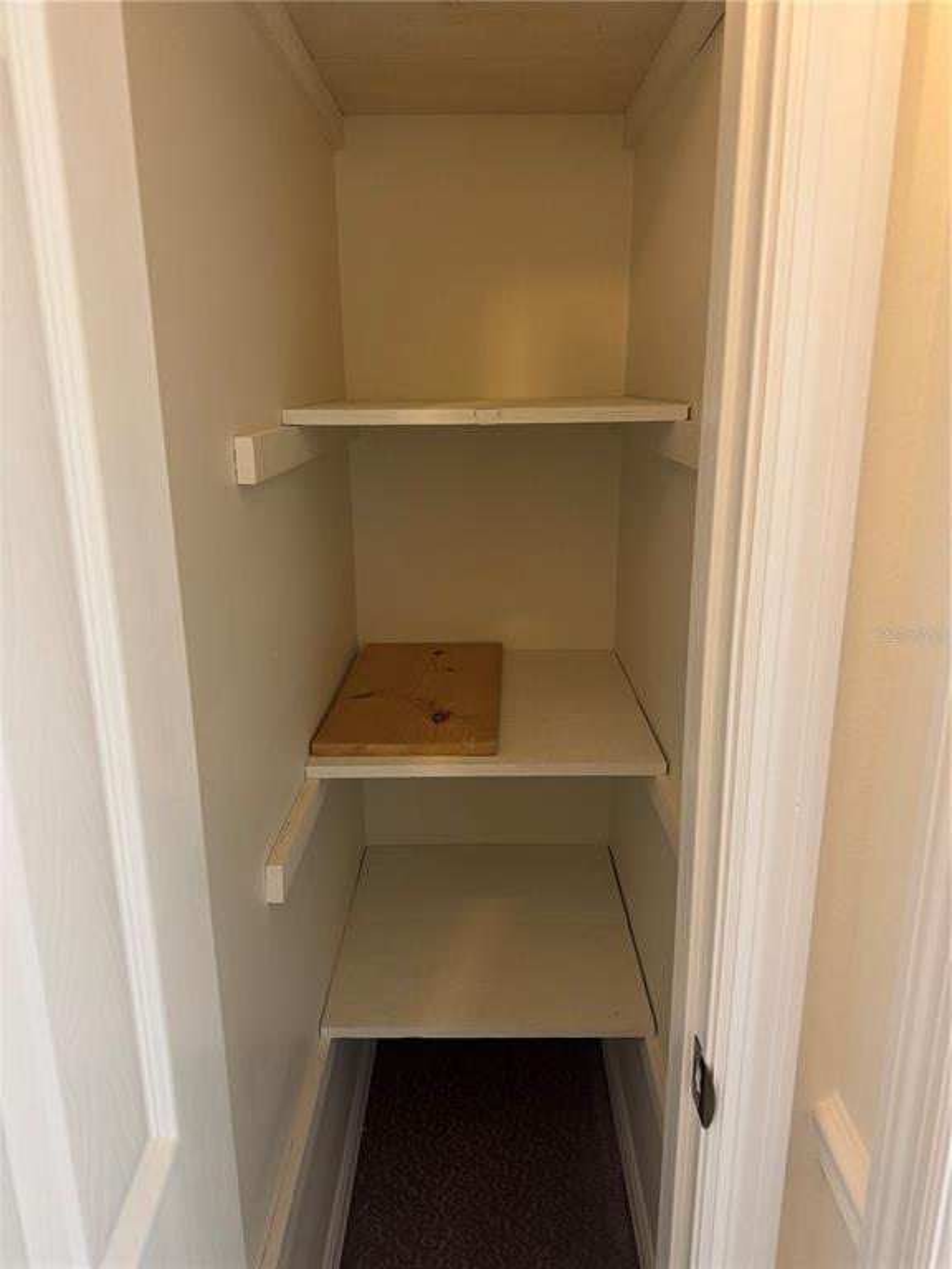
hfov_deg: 56.8
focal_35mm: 24
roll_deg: +0.6
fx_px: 880
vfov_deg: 71.6
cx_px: 476
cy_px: 634
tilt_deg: -15.3
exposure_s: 1/60
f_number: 1.78
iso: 200
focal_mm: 6.76
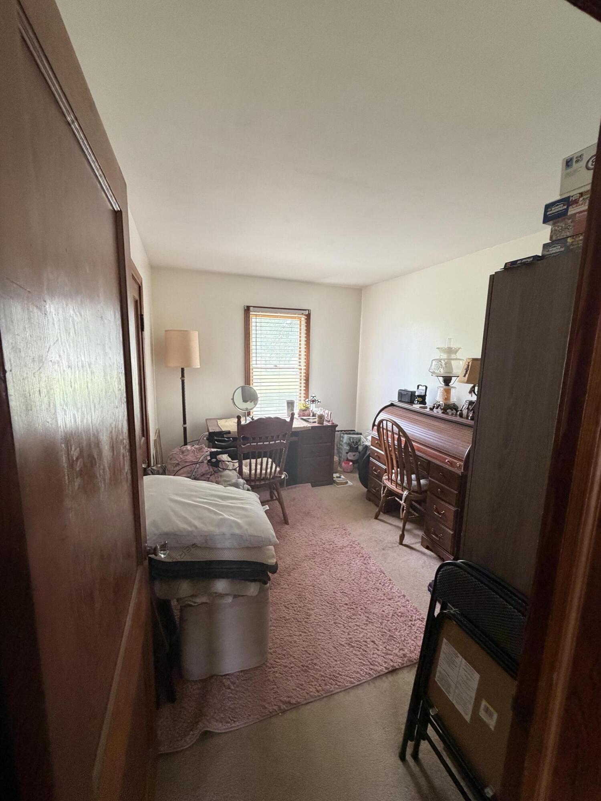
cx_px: 300
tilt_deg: -6.7
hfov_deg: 85.7
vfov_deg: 102.1
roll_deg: -1.2
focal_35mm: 14
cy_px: 400
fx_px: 324
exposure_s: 1/60
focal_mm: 2.22
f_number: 2.2
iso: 320
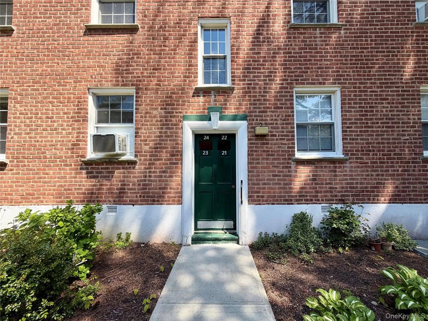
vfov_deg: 85.7
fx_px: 173
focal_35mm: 14
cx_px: 214
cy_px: 160
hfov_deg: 102.1
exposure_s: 1/502
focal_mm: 2.22
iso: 50
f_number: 2.2
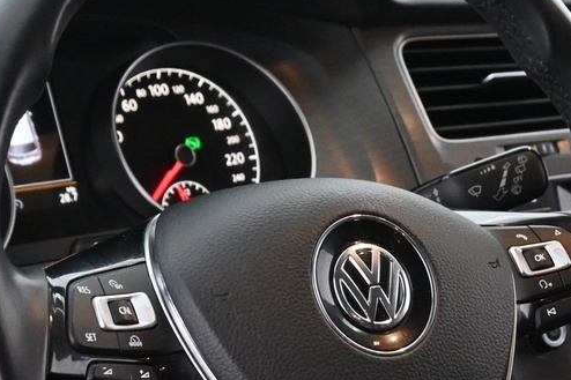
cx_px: 313
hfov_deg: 19.3
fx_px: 1678
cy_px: 433
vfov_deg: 12.7
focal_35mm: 106
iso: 2500
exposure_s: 1/30
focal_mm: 21.5
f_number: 4
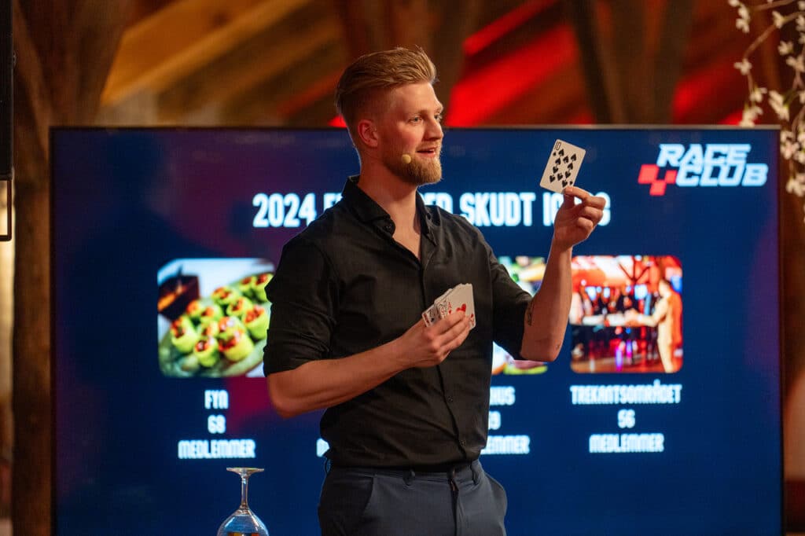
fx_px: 4471
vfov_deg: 6.9
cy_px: 268
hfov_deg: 10.3
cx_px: 402
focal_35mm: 200
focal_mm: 200
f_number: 2.8
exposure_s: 1/125
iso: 1600
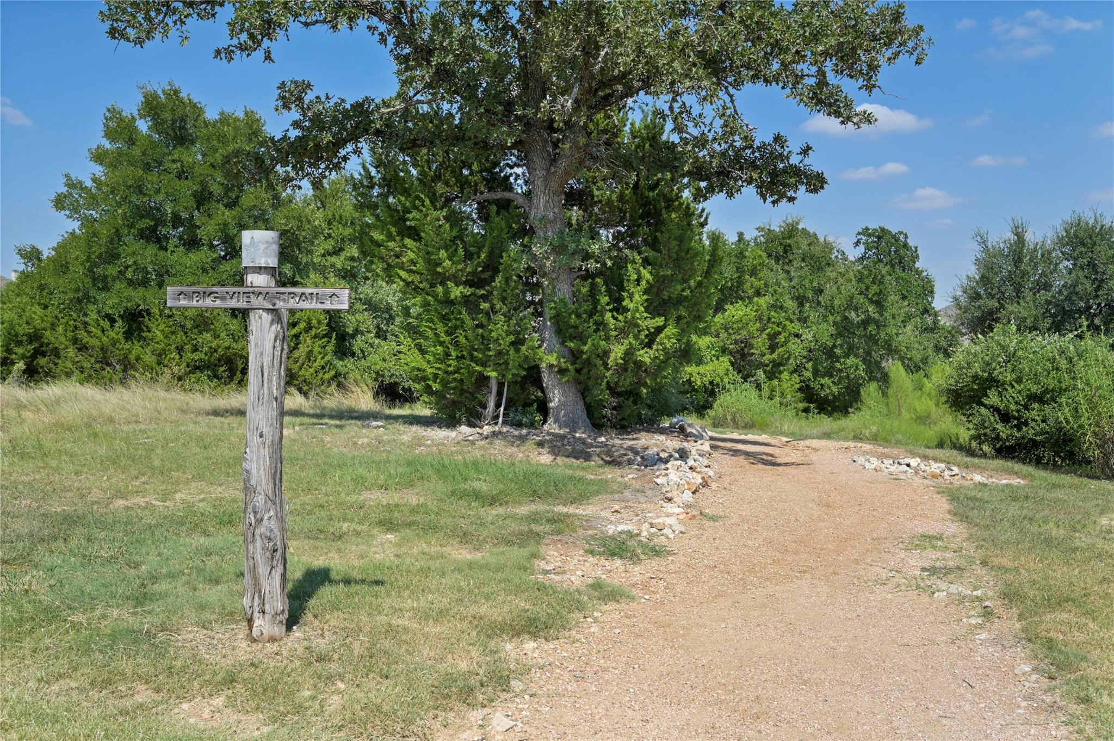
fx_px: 928
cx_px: 557
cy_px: 370
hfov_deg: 62.0
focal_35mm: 30
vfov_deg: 43.5
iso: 500
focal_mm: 30
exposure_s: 1/2000
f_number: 8
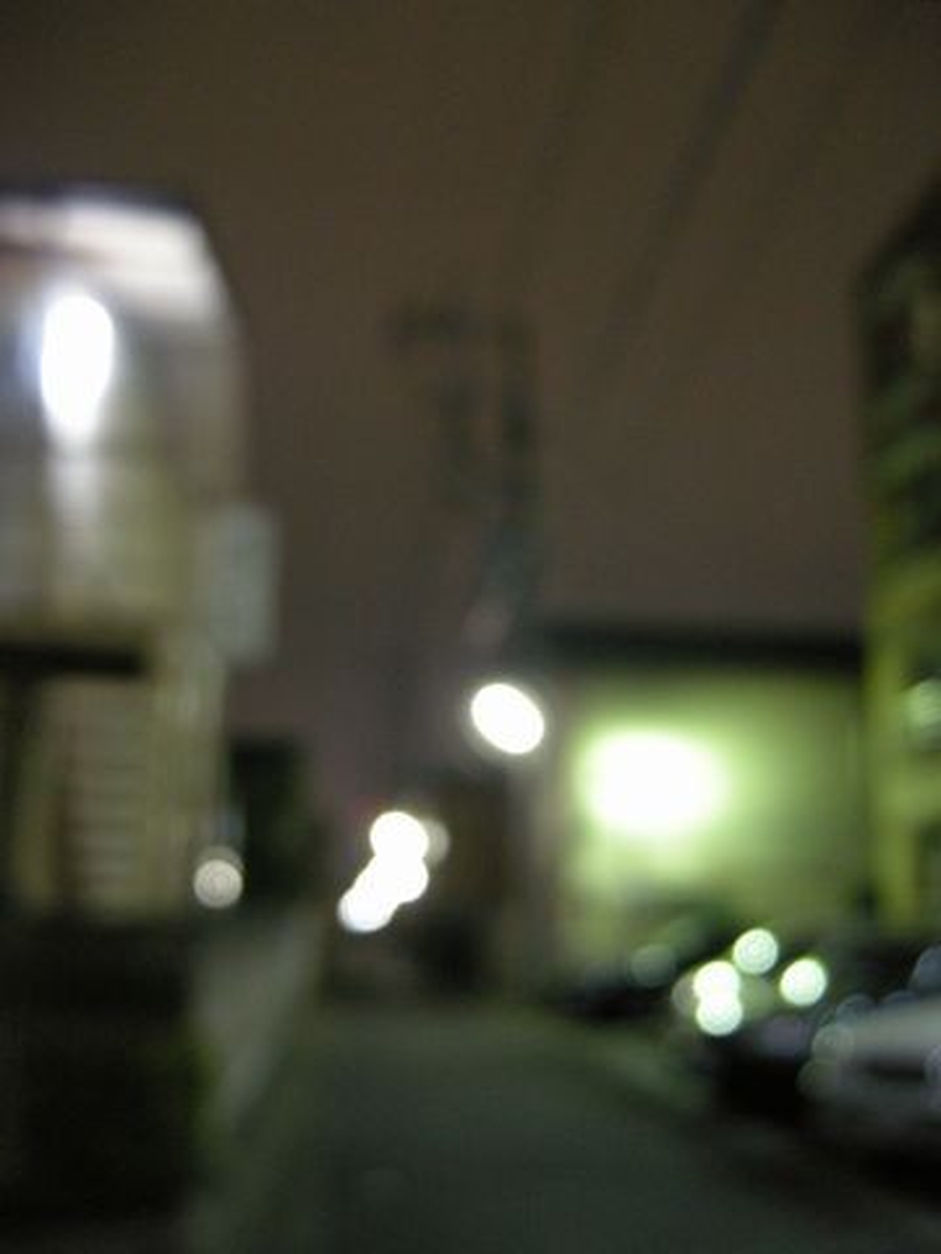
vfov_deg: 52.6
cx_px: 470
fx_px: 1269
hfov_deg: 40.7
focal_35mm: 35
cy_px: 627
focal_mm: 7.5
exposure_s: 1/1.1
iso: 400
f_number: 2.7
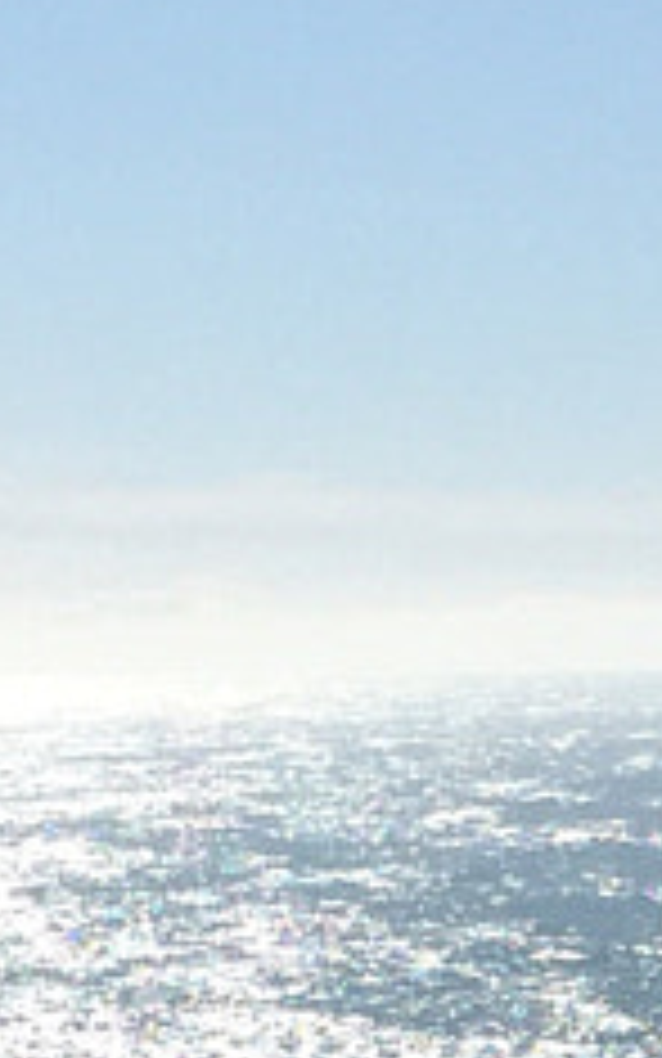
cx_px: 1175
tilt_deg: -6.3
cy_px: 1414
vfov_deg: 9.8
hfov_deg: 6.2
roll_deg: +0.4
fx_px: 6029
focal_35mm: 209
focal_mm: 4.15
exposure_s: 1/3597
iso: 32
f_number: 2.2
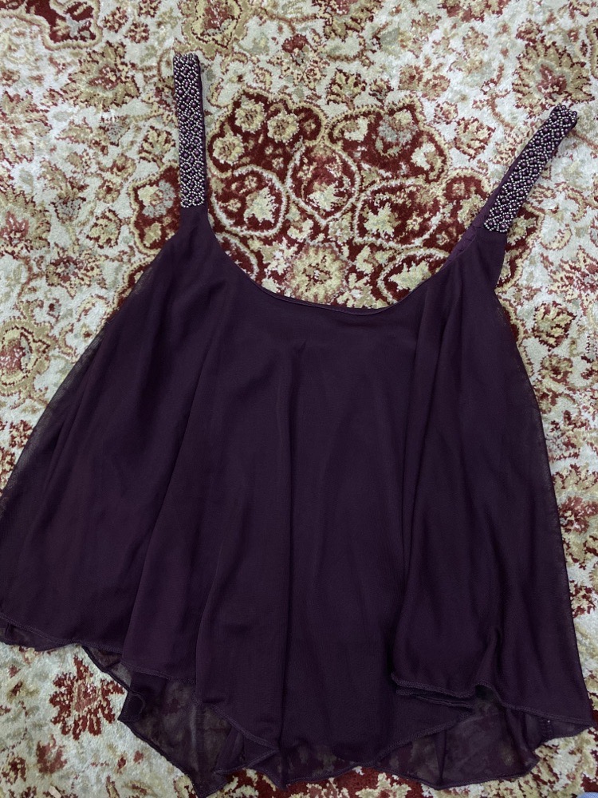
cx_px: 299
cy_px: 399
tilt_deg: -76.8
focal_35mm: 26
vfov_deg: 67.3
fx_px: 599
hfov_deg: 53.1
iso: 500
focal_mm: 4.25
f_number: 1.8
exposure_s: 1/33
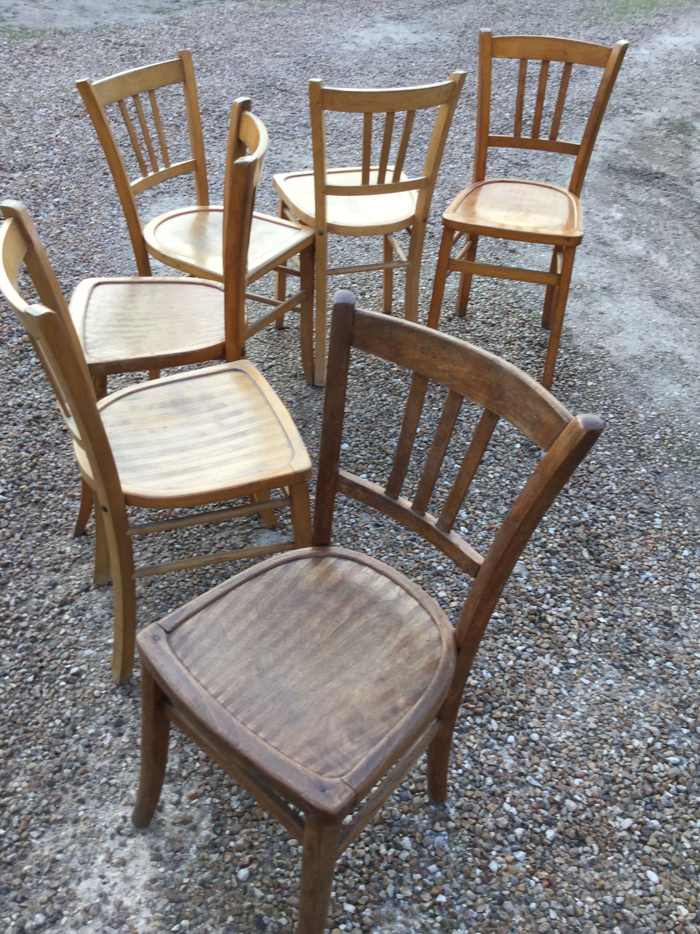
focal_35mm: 31
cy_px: 467
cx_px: 350
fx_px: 836
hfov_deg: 45.4
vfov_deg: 58.4
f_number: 2.4
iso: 32
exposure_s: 1/100
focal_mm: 3.3
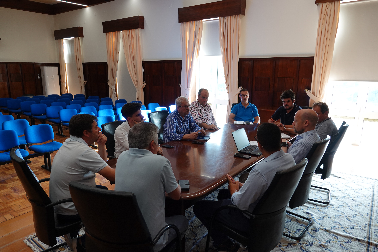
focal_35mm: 24
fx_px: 252
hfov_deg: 73.7
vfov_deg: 53.1
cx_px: 189
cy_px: 126
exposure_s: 1/40
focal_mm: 8.82
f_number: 2.5
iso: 100
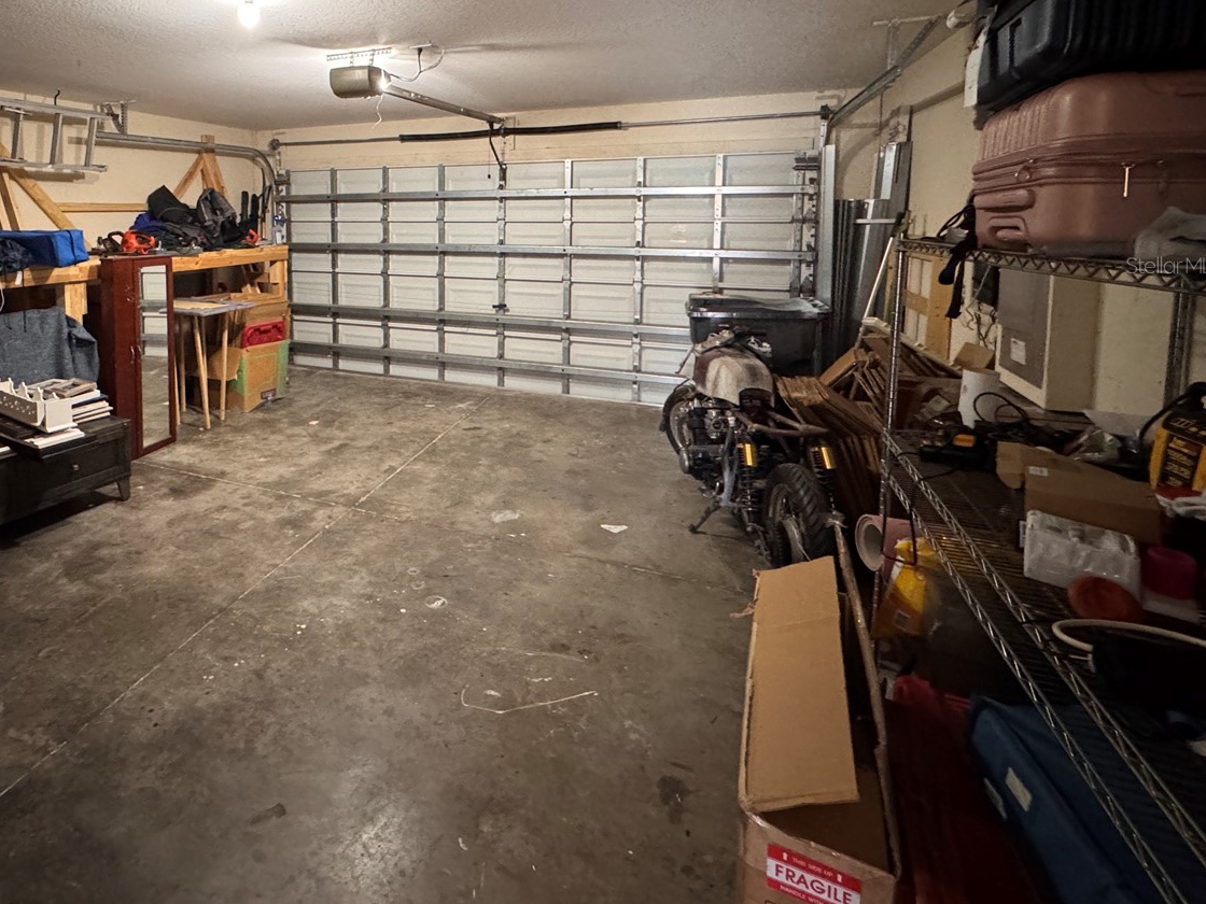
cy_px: 265
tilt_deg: -4.4
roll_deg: +0.5
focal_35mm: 20
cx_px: 366
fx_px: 697
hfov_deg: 78.0
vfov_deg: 63.4
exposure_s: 1/60
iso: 1000
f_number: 2.2
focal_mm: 2.22
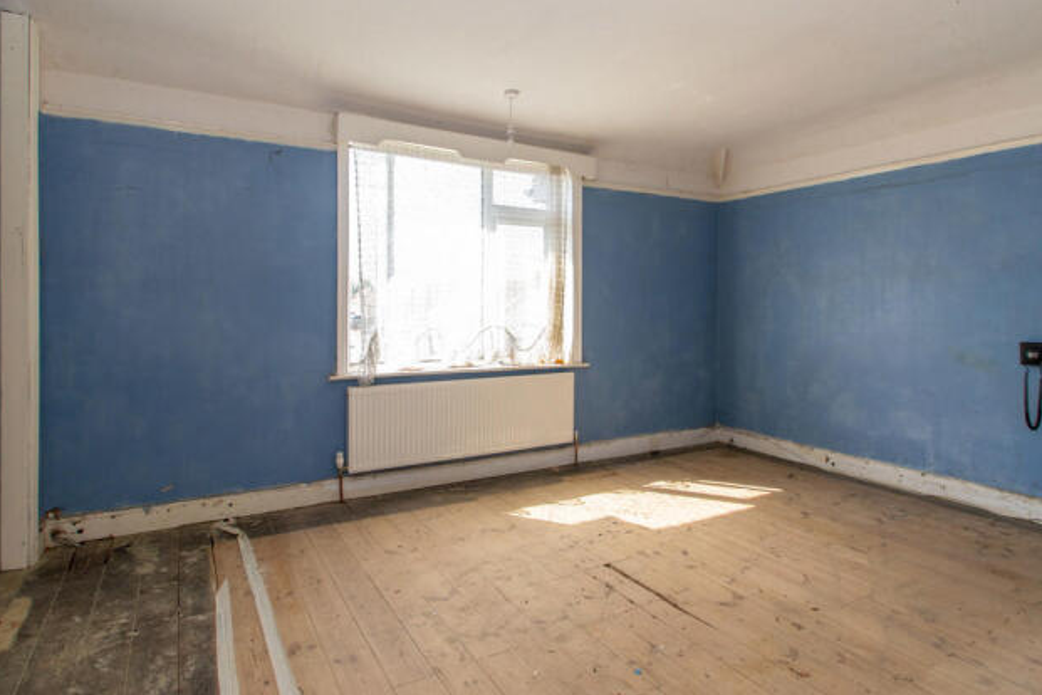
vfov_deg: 64.5
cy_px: 337
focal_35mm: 19
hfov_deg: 86.9
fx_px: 550
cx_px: 518
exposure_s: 1/50
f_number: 8
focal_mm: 12
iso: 200
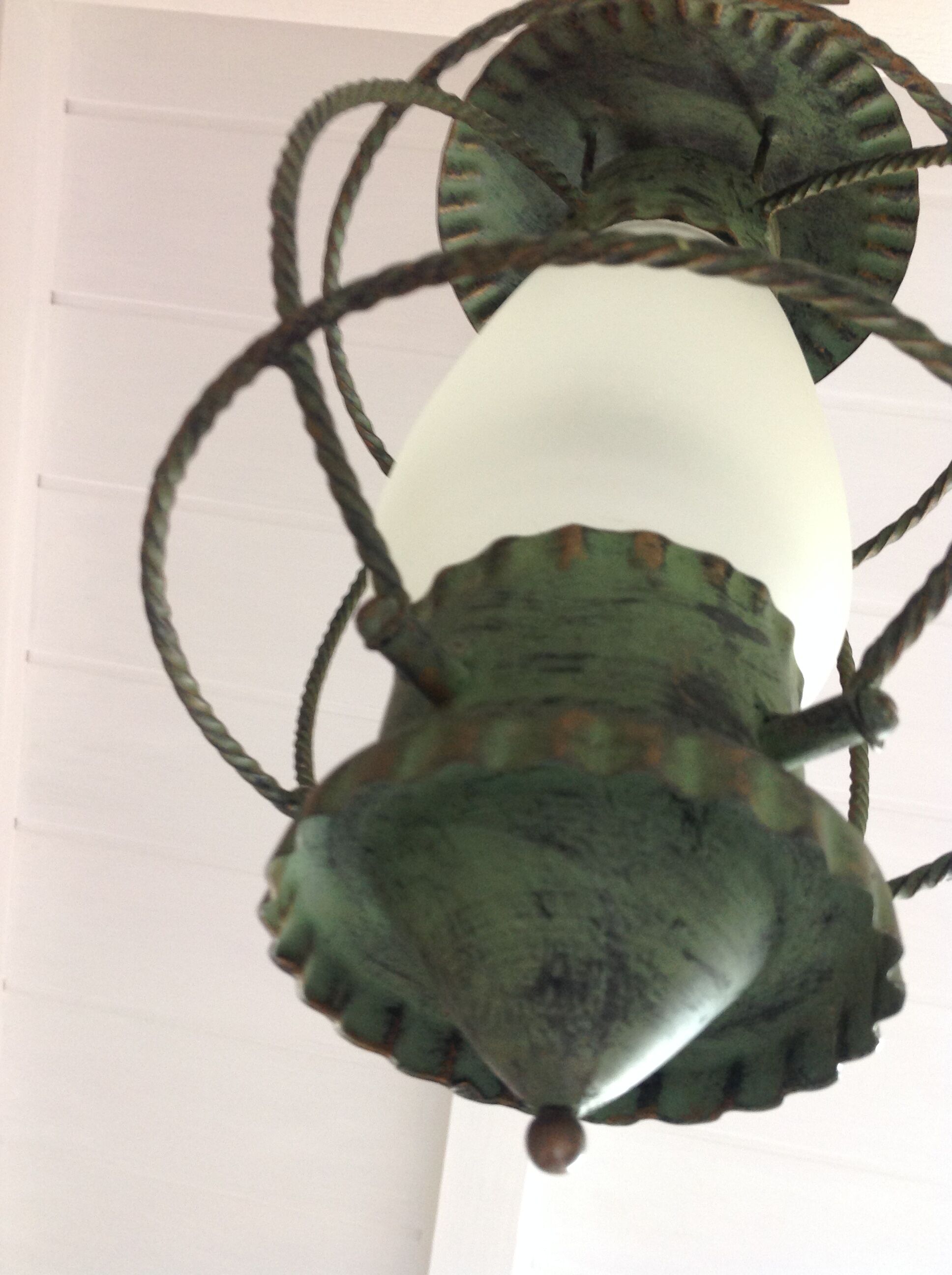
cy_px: 638
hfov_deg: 40.6
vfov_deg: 52.7
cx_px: 476
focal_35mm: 35
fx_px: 1287
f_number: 2.4
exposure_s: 1/15
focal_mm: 4.28
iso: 125
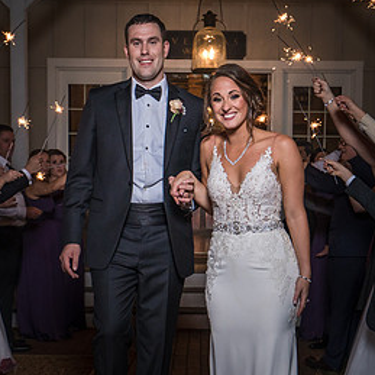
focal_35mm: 77
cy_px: 271
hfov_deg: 22.5
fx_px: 944
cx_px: 198
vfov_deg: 22.3
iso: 2000
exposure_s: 1/200
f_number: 5.6
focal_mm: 35
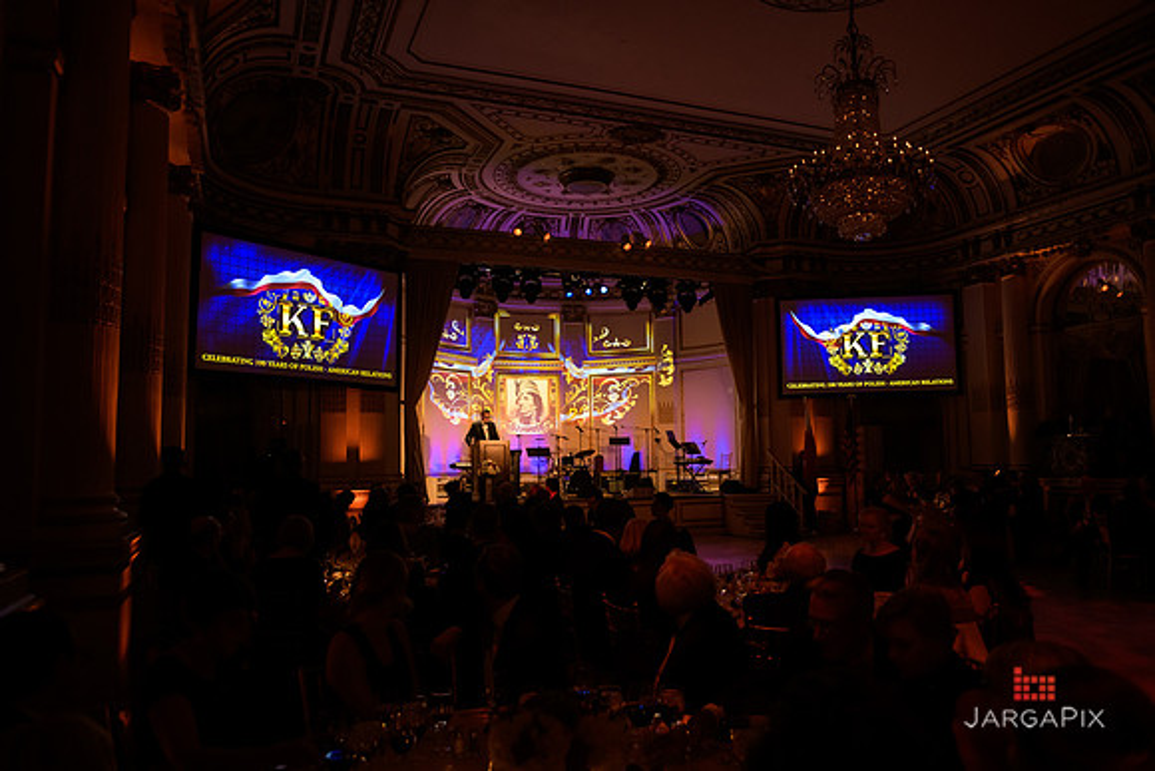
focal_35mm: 26
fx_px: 834
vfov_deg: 49.6
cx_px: 578
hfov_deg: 69.4
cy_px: 386
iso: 1600
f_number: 3.2
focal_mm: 26
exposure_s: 1/125
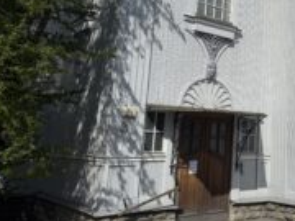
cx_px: 277
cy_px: 59
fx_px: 409
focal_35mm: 48
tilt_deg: +12.1
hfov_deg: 36.6
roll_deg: -1.5
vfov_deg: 29.8
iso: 80
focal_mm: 6.76
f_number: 1.78
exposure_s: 1/10309
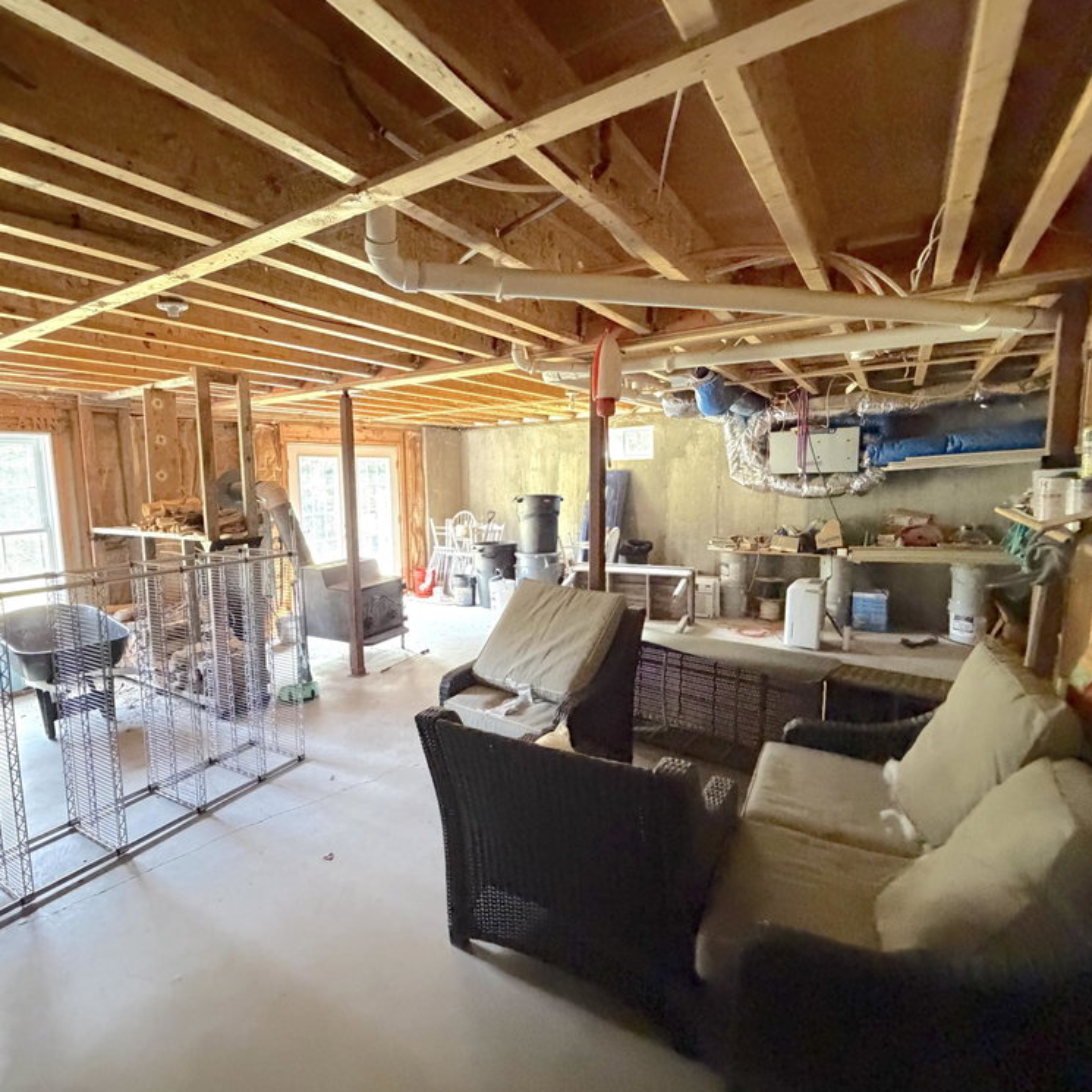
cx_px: 469
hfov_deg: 83.5
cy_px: 548
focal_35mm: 17
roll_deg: +2.3
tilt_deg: -6.5
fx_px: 607
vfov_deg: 84.0
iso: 1000
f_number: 2.2
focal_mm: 2.22
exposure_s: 1/60
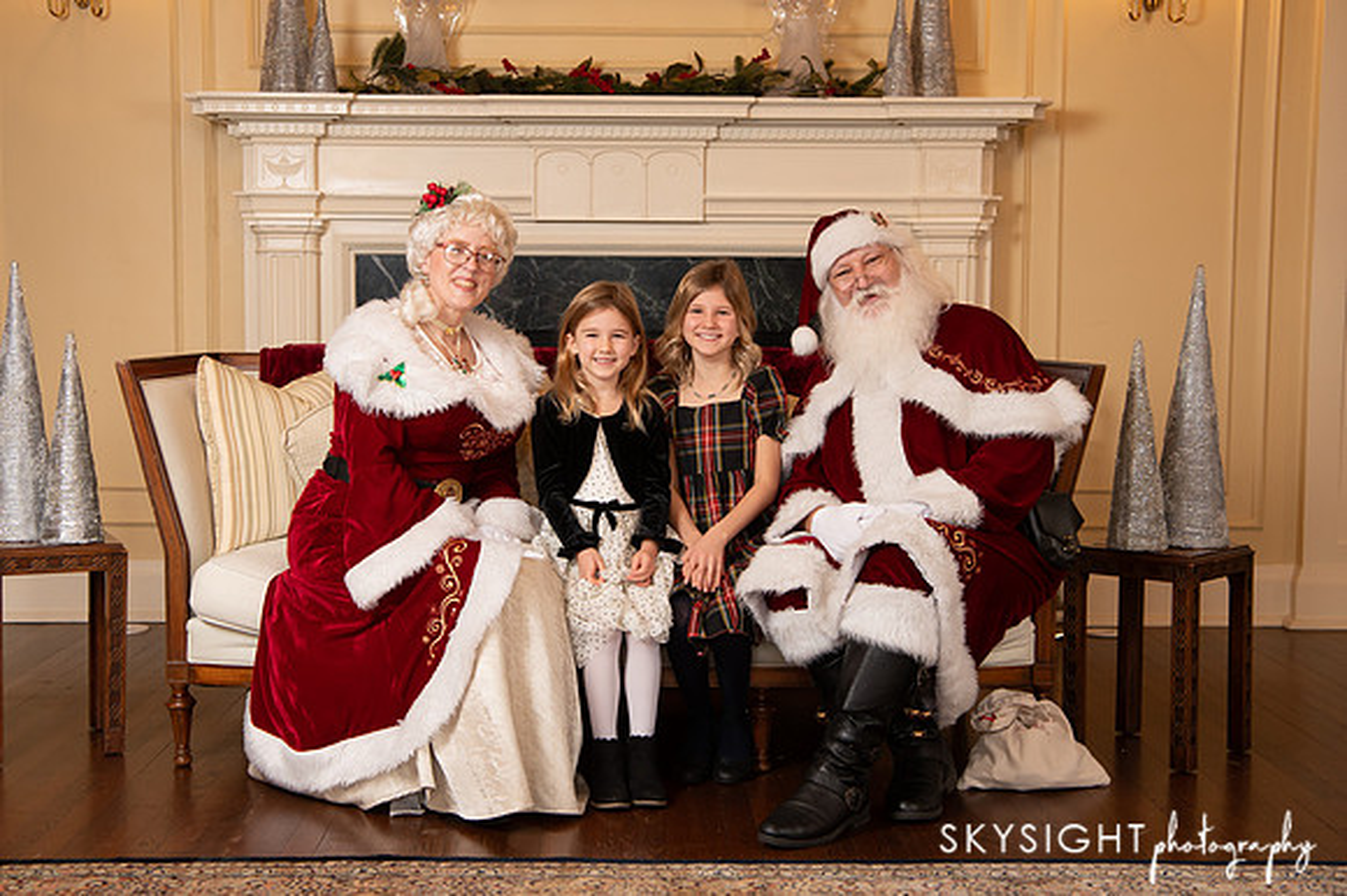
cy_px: 443
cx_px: 612
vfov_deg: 26.1
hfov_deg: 38.4
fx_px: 1930
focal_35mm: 52
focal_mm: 42
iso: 1000
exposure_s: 1/200
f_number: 4.5
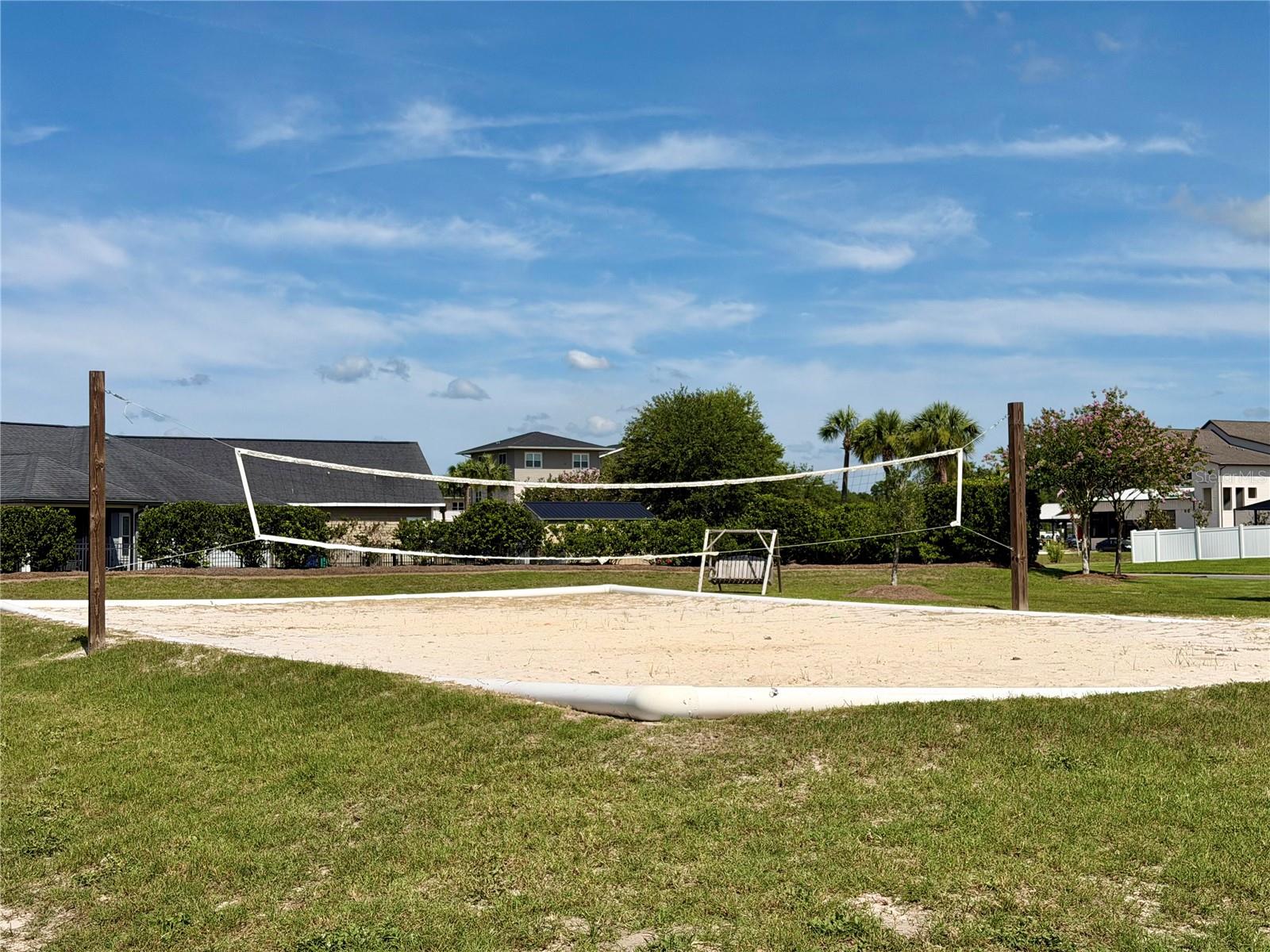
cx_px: 635
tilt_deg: +2.0
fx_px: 1761
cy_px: 476
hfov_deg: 39.7
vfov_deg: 30.3
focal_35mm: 48
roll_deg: +0.6
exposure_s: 1/9901
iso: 64
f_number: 1.78
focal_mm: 6.76
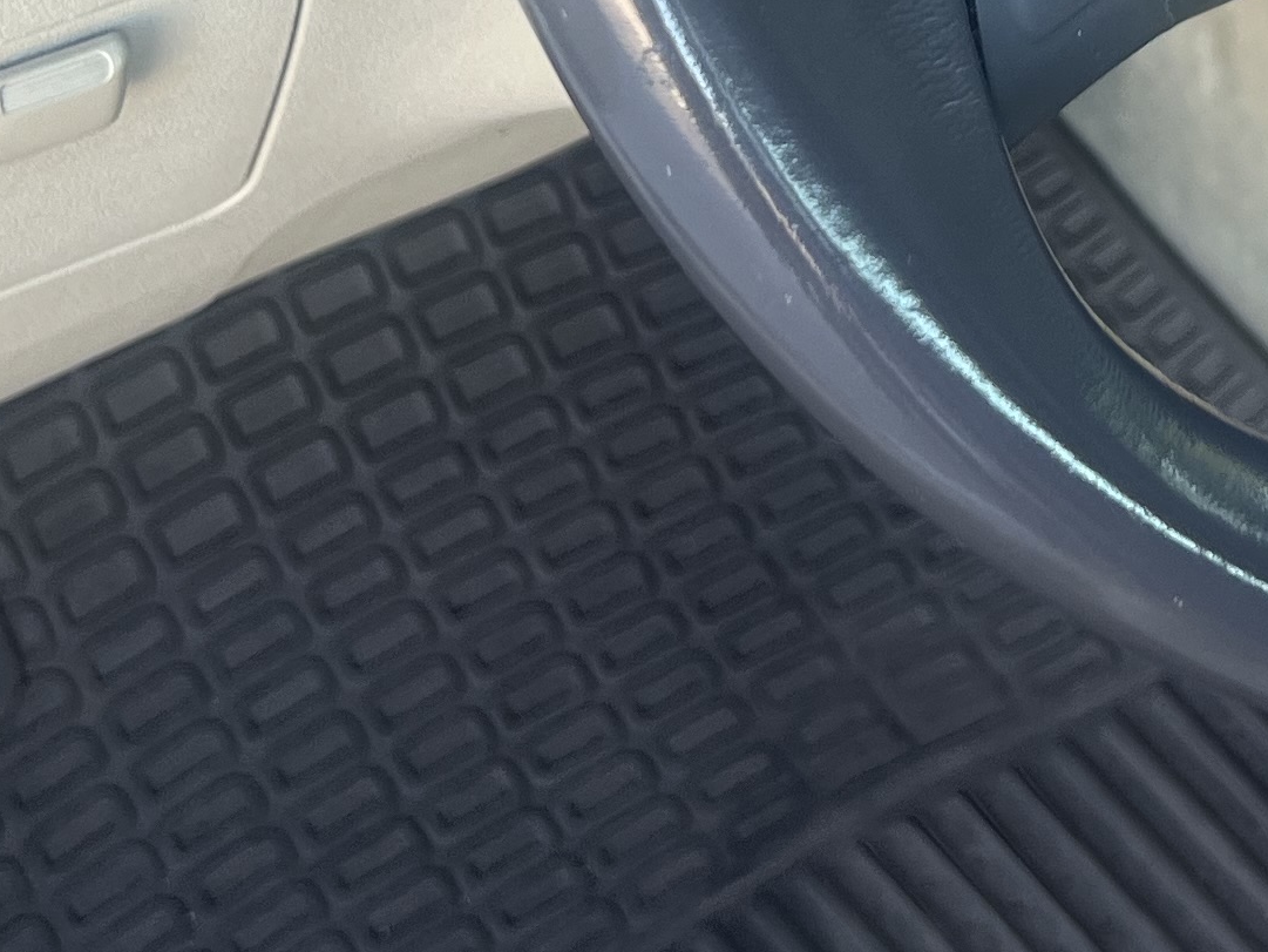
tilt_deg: -28.3
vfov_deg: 13.6
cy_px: -786
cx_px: 999
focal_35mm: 97
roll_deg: -2.5
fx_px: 3554
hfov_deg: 20.0
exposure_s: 1/121
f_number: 1.5
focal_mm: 5.7
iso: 64
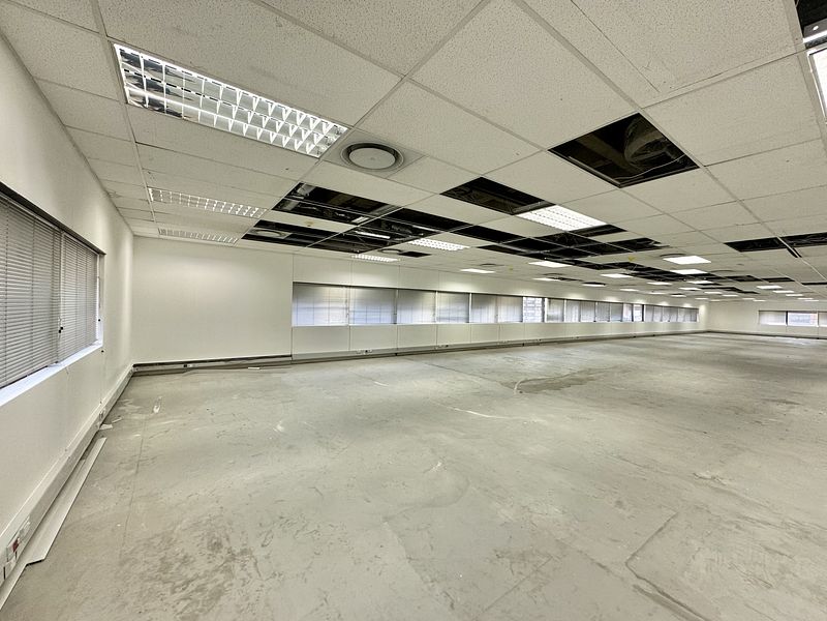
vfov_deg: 85.7
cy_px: 310
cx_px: 414
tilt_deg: -0.8
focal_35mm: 14
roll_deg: -2.0
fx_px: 334
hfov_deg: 102.1
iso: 125
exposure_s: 1/100
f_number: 2.2
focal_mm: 2.22
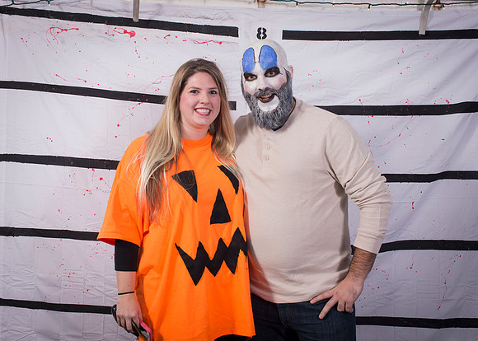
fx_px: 762
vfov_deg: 25.2
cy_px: 158
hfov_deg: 34.8
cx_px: 246
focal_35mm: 56
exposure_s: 1/125
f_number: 9
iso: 500
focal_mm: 50
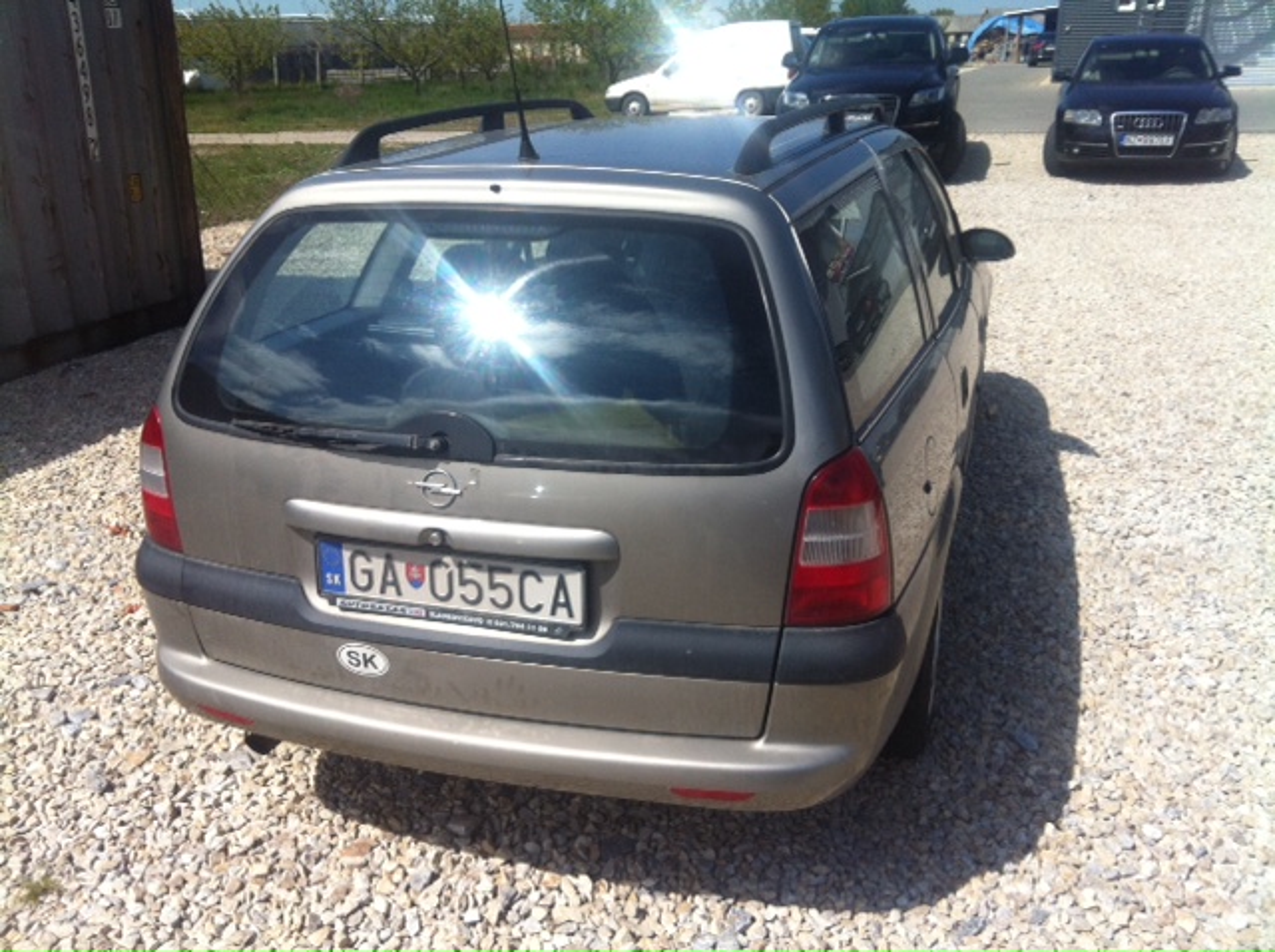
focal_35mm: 35
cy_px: 476
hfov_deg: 52.7
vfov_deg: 40.6
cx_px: 638
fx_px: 1287
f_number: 2.8
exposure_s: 1/1774
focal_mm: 3.85
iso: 80
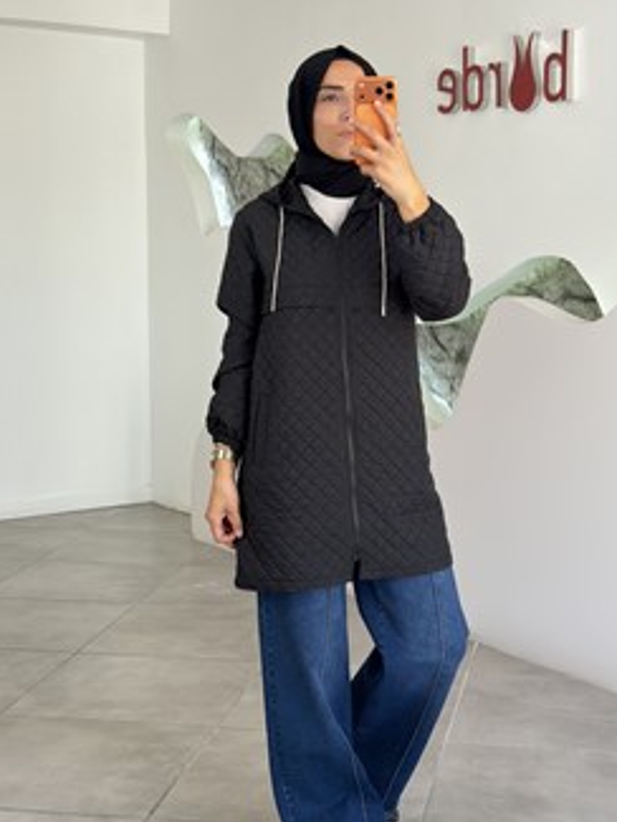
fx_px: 1449
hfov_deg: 24.0
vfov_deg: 31.6
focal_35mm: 61
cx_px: 349
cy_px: 355
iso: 50
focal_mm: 6.76
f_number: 1.78
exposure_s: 1/130
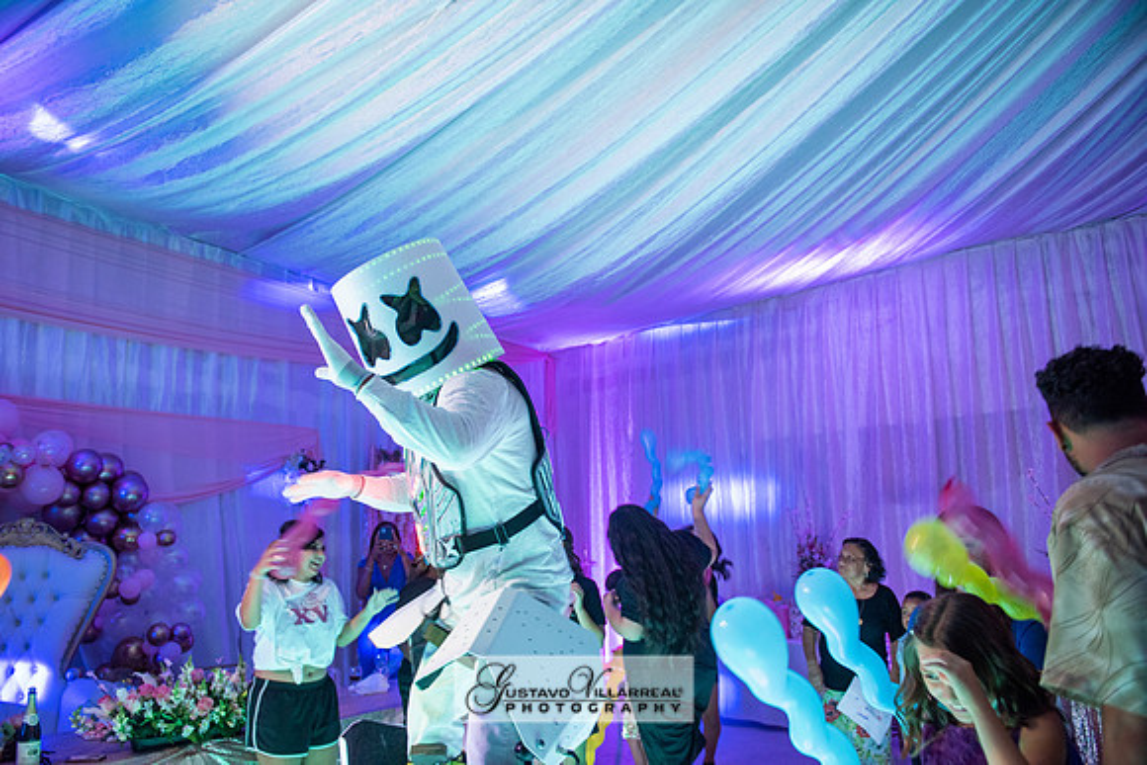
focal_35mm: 24
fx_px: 765
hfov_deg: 73.7
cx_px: 574
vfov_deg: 53.2
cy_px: 382
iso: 1250
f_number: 3.2
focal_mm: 24
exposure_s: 1/60
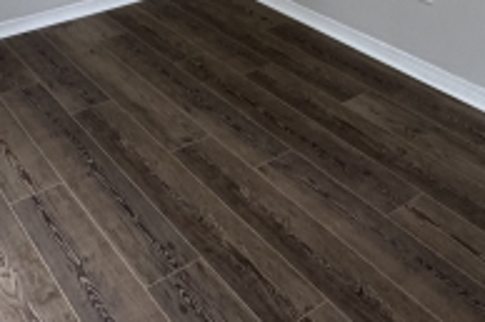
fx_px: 673
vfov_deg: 21.0
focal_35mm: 50
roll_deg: +0.5
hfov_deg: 39.6
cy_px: -210
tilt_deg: -4.0
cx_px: 221
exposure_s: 1/60
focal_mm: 2.22
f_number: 2.2
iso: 250
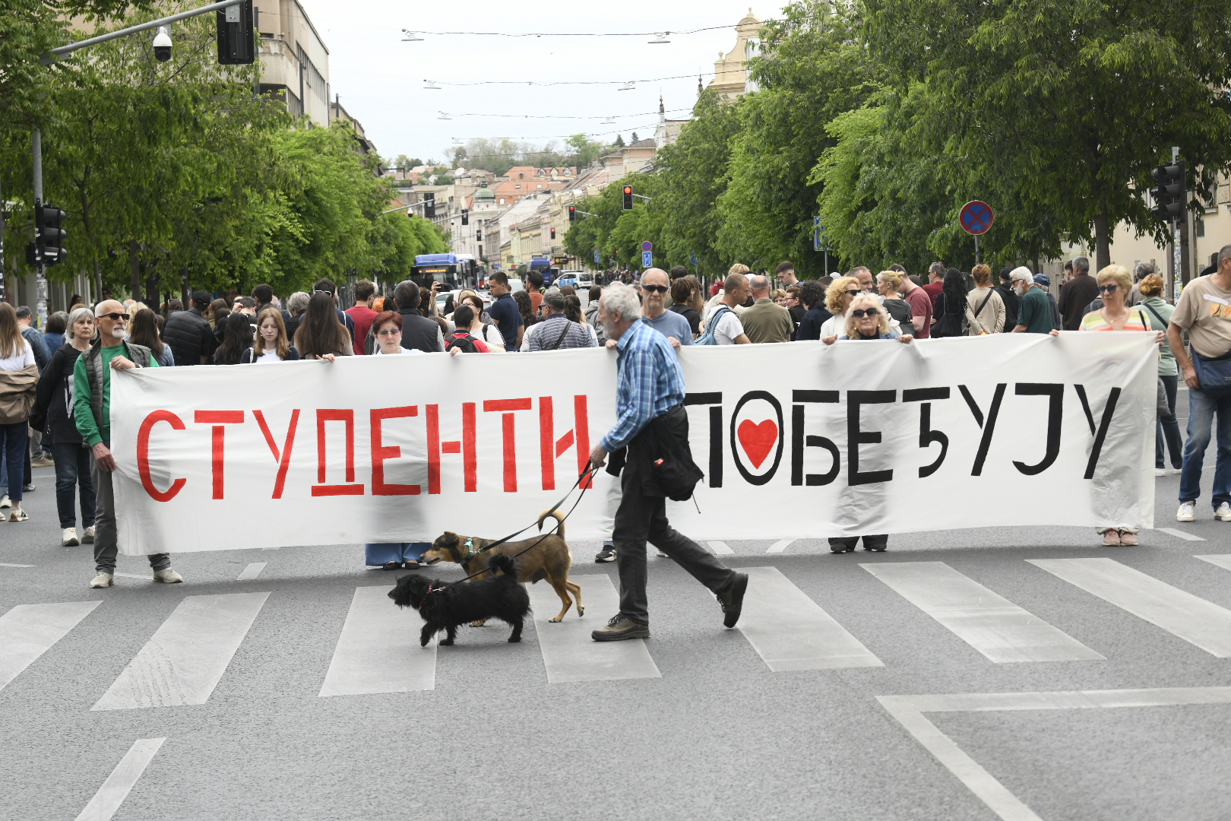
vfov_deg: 14.9
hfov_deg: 22.1
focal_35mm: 92
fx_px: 3146
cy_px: 410
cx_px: 616
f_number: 6.3
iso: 640
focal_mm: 92
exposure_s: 1/1000
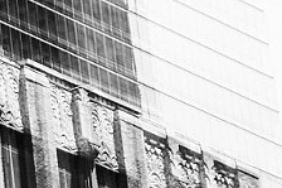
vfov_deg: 4.0
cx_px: -590
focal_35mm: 343
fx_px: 2685
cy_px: 73
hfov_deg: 5.6
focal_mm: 48
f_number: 7.1
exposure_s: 1/1250
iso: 560
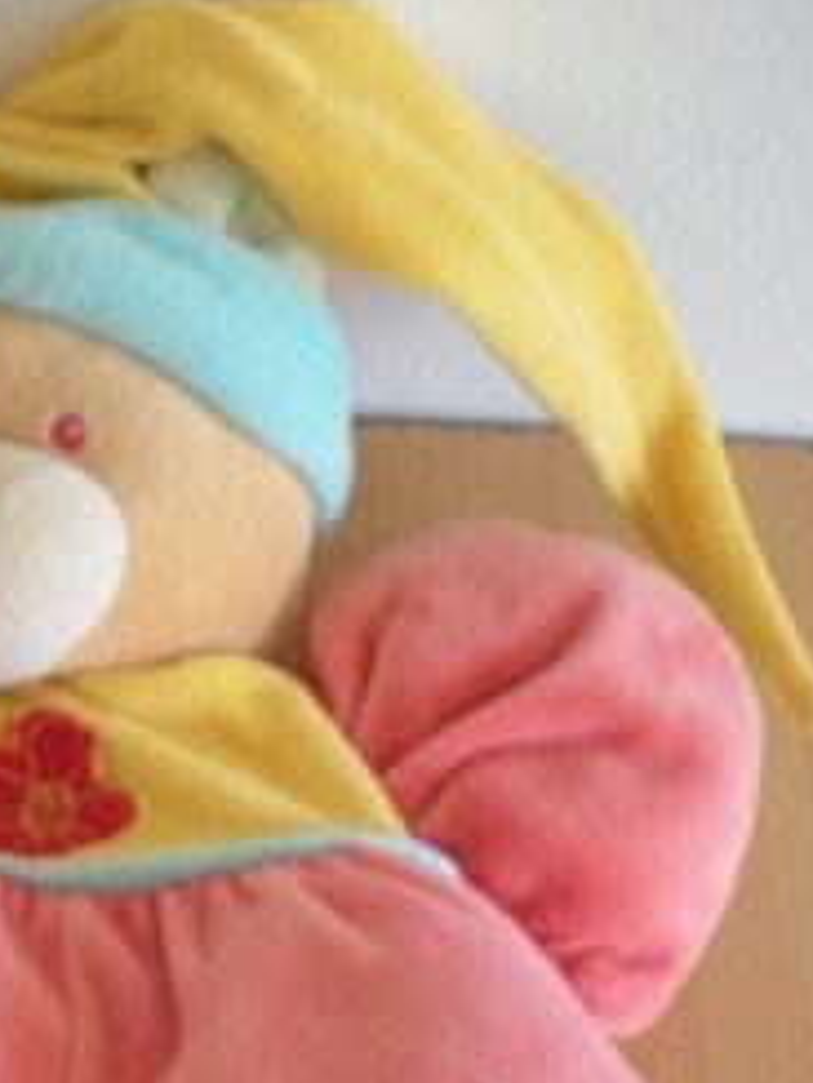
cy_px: 928
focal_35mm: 81
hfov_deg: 17.8
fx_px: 2537
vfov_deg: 23.6
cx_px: 27
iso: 64
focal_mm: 6.3
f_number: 3.1
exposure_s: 1/9.2
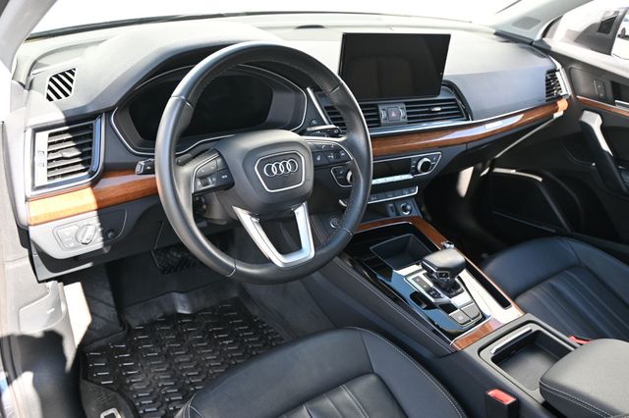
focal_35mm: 29
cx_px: 314
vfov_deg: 44.6
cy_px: 209
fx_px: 511
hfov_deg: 63.2
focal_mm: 19.5
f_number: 4
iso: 400
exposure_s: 1/250
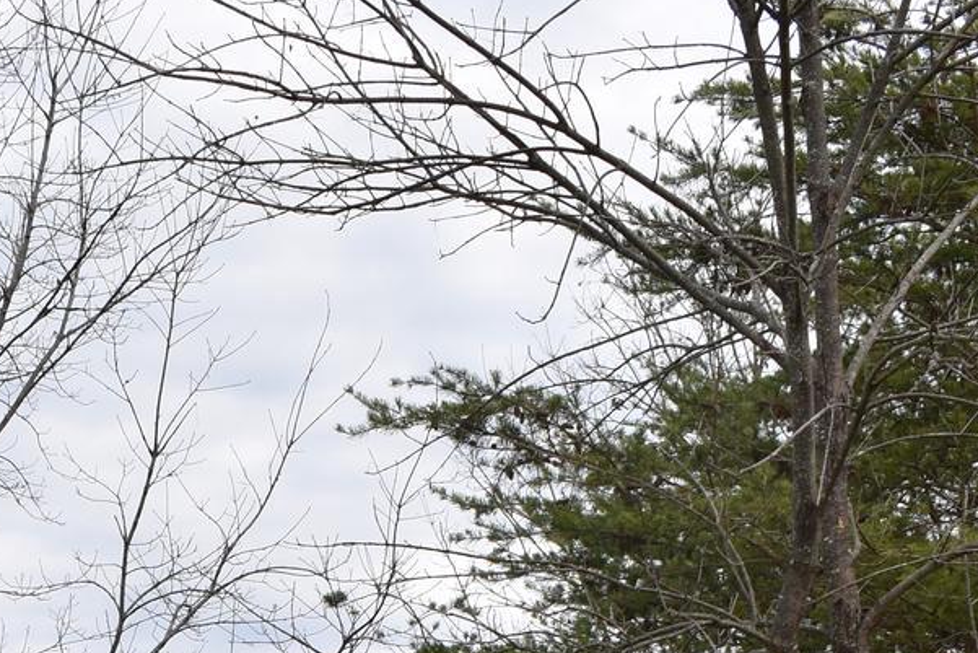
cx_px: 132
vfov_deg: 13.6
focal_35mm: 92
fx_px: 2500
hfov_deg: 21.7
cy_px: 1103
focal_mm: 18
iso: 100
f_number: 5.6
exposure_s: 1/200
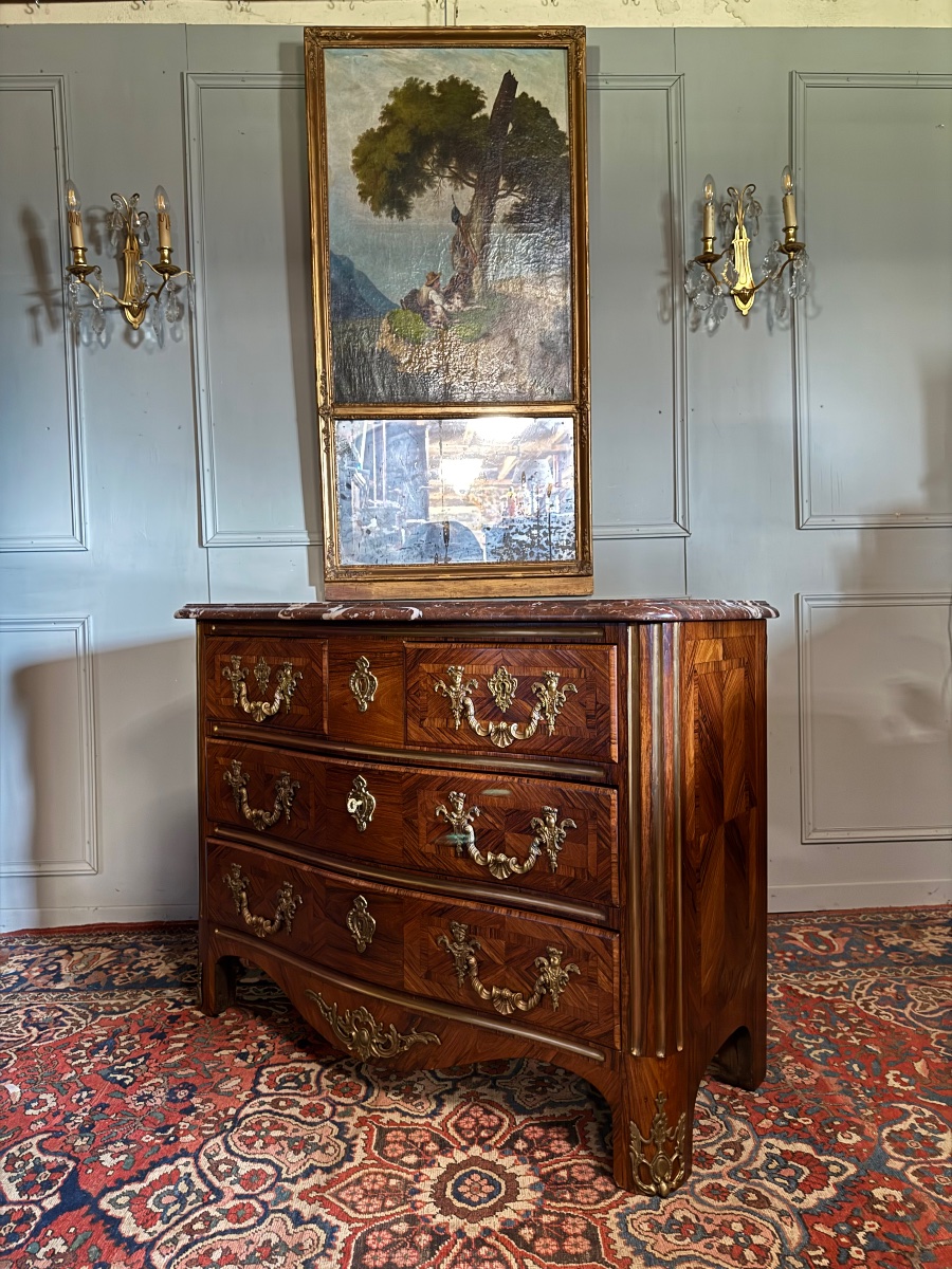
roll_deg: +0.7
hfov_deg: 56.8
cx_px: 476
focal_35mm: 24
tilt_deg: -1.9
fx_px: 880
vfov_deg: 71.6
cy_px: 634
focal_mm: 6.76
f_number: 1.78
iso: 2000
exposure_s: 1/15
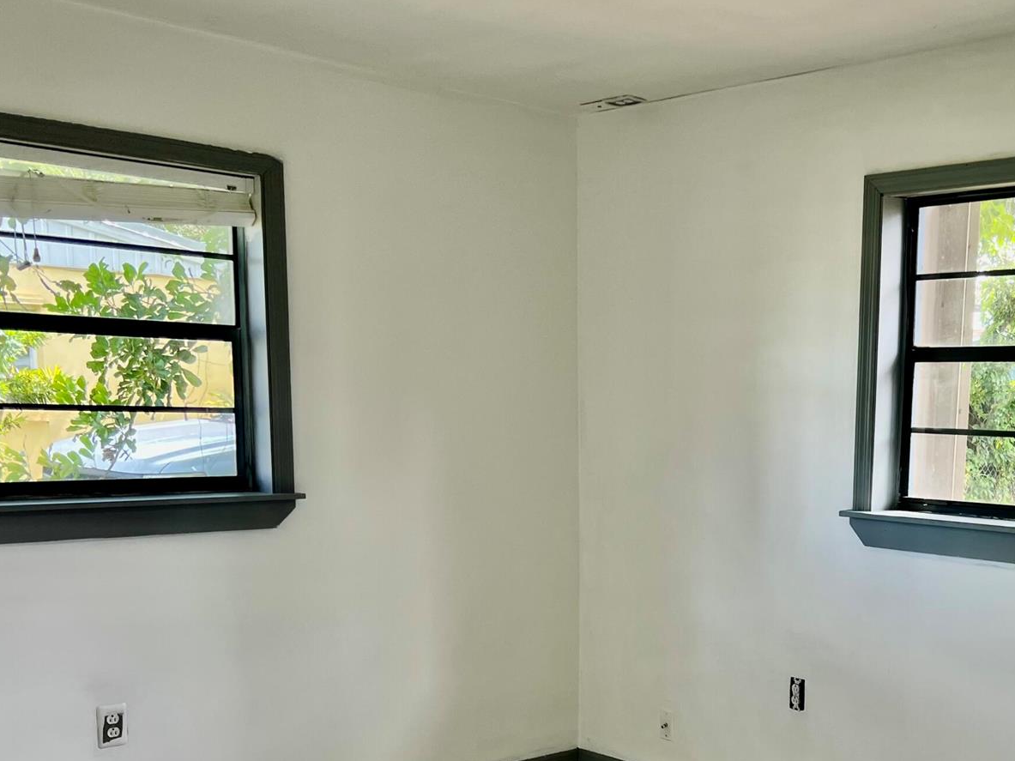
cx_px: 774
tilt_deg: -8.6
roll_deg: -1.9
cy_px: 613
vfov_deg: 31.3
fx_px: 1319
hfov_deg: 40.8
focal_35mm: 45
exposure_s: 1/121
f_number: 1.5
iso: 50
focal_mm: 5.7
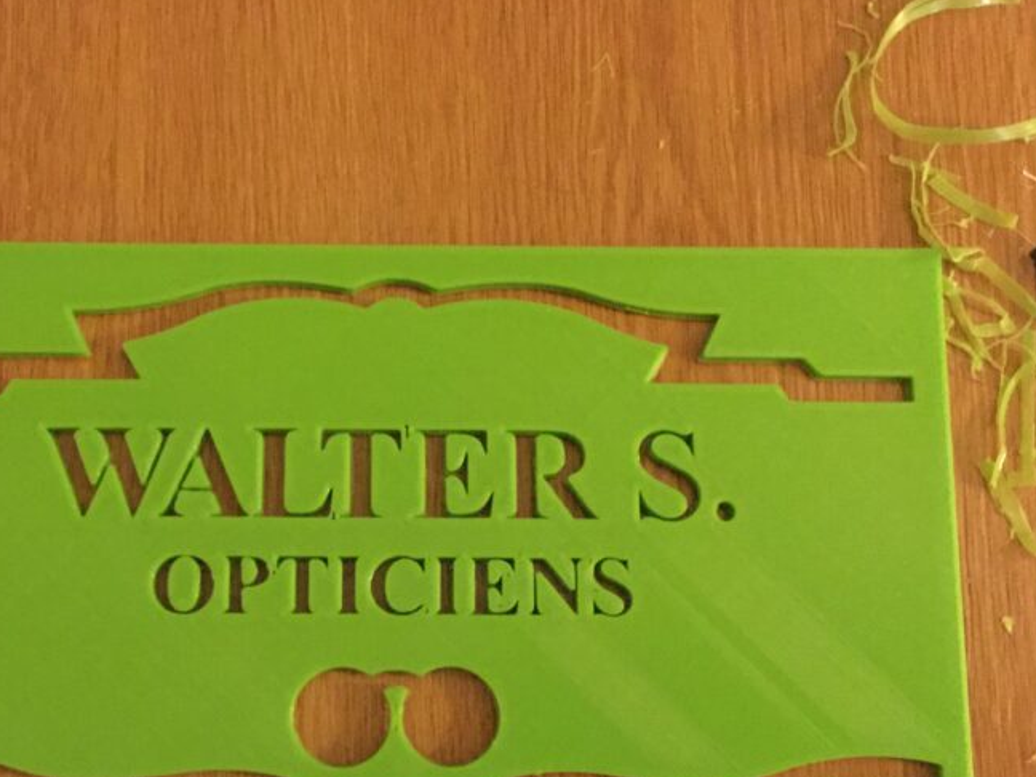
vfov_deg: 29.6
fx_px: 1466
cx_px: 392
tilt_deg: -80.7
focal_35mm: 49
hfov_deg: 38.7
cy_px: 468
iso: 800
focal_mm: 3.3
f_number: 2.4
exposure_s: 1/17
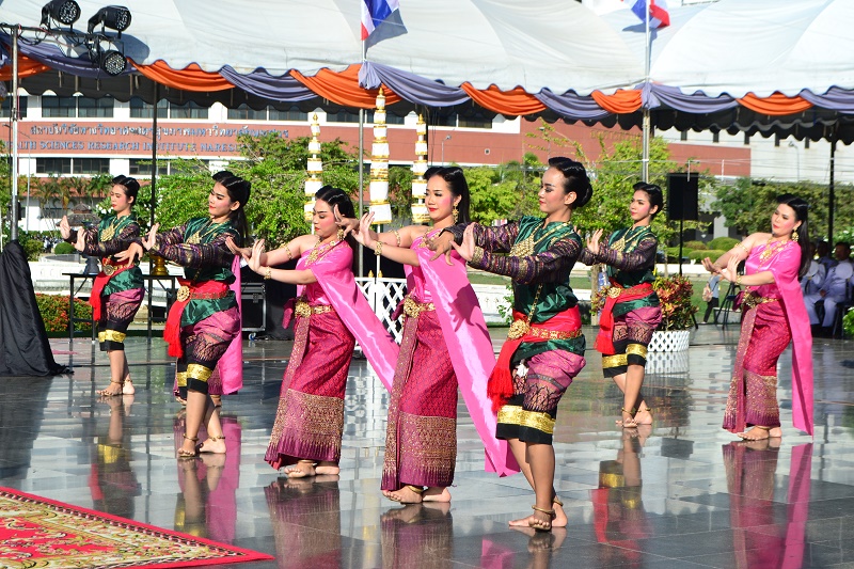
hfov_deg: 24.6
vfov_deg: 16.5
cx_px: 427
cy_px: 284
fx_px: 1957
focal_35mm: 82
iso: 400
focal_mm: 55
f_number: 11
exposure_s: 1/500
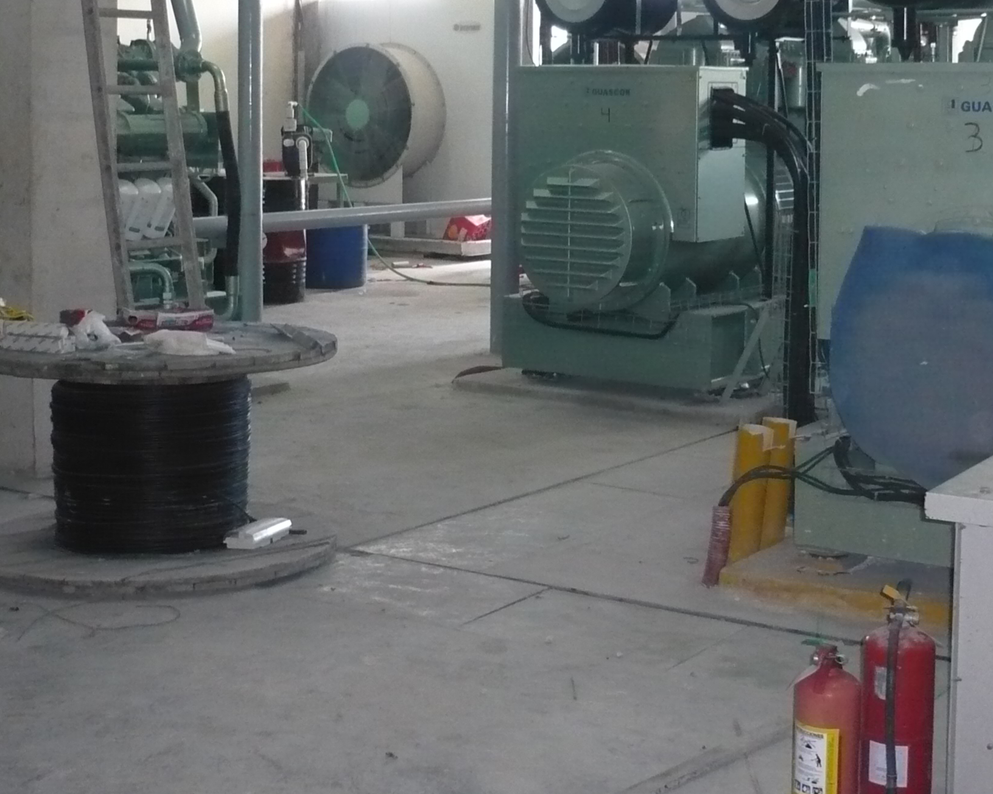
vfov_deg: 25.3
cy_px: 154
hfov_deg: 31.9
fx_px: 1734
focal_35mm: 59
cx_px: 602
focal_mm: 5.8
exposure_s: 1/30
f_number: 2.8
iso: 320
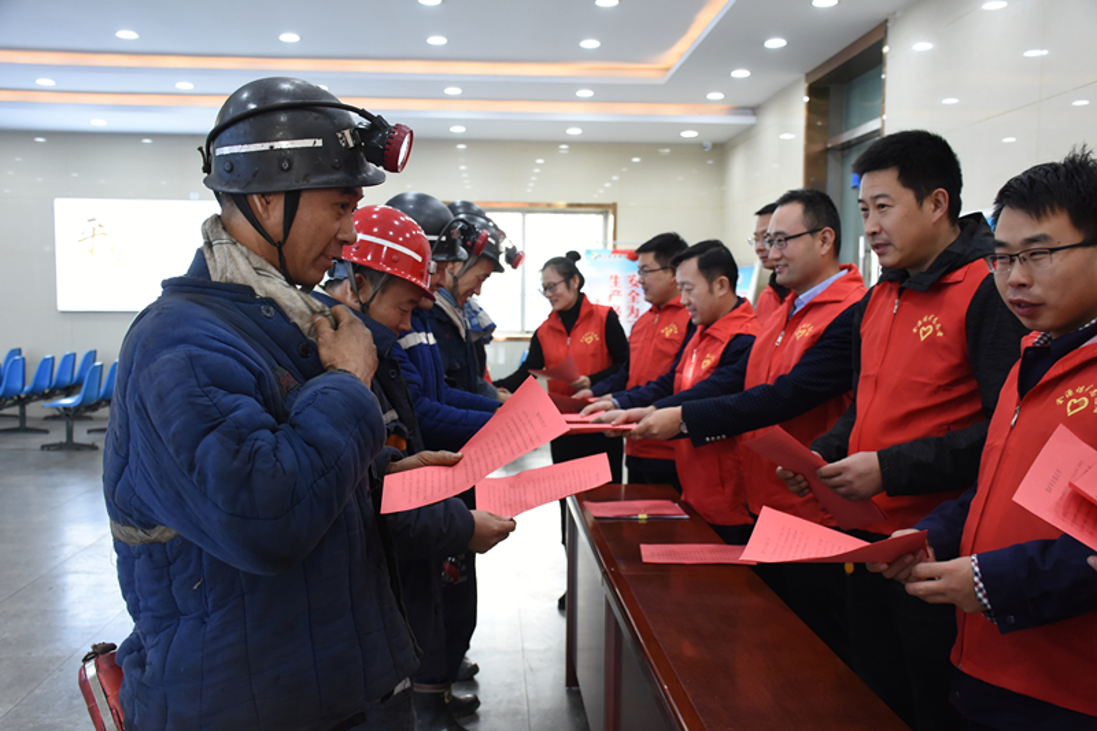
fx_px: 1051
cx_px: 548
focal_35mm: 34
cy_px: 366
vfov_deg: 38.3
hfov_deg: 55.1
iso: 800
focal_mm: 23
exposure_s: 1/80
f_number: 4.5
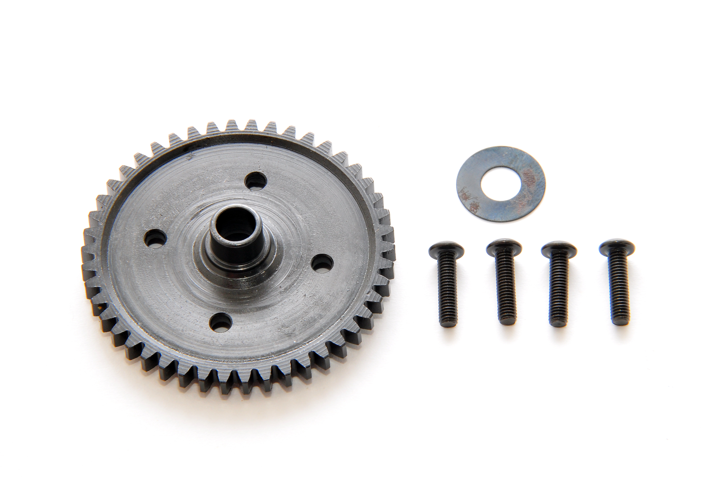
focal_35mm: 300
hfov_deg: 6.9
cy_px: 238
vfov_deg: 4.6
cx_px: 359
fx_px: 5976
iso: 400
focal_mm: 200
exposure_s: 1/60
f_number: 22
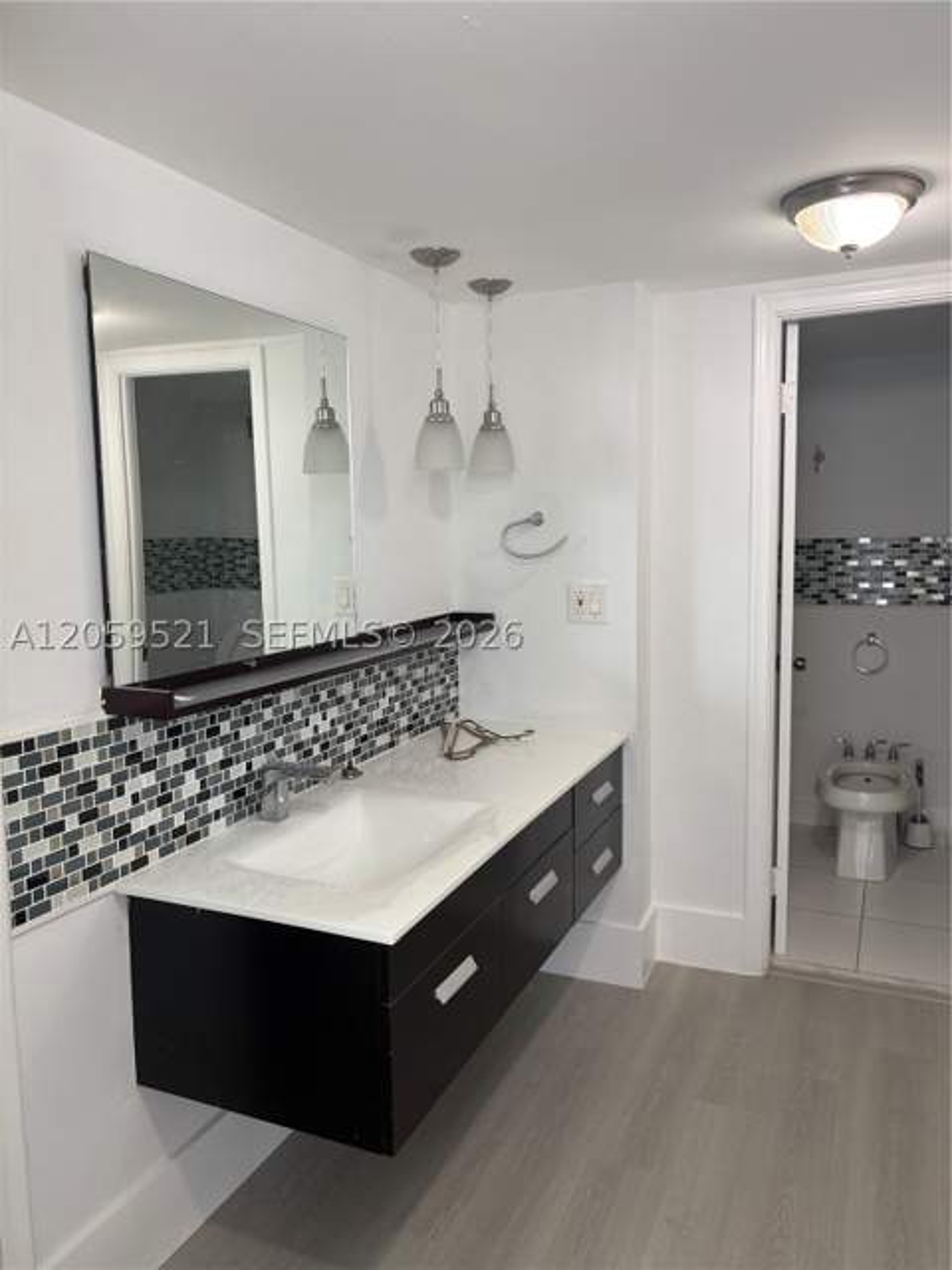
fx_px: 953
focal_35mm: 26
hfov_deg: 53.1
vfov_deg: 67.3
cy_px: 635
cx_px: 476
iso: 64
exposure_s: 1/60
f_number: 1.6
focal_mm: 5.96
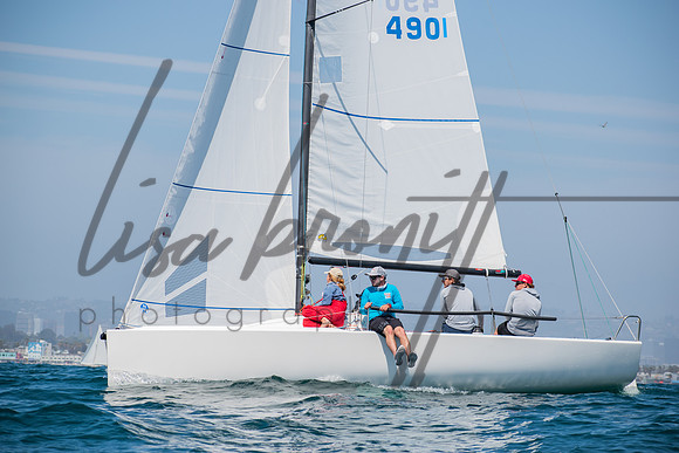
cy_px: 226
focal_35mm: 168
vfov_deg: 8.2
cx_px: 340
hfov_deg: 12.2
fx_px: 3169
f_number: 6.3
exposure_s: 1/1000
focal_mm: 112
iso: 200
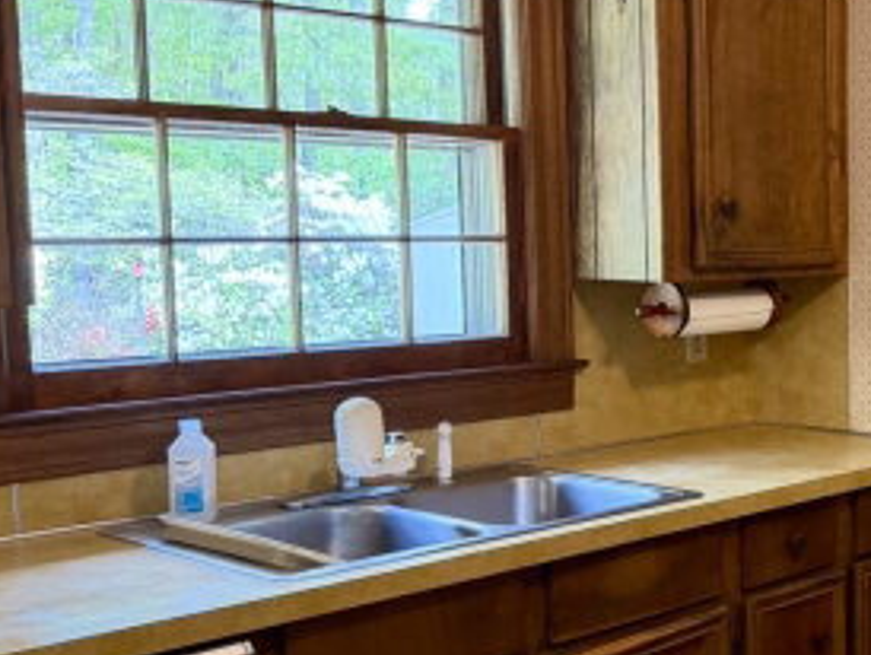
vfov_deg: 26.1
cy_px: 359
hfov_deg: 31.3
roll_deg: +0.6
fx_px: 1410
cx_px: 909
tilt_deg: -5.5
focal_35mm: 56
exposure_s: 1/60
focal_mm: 6.76
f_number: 1.78
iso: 250
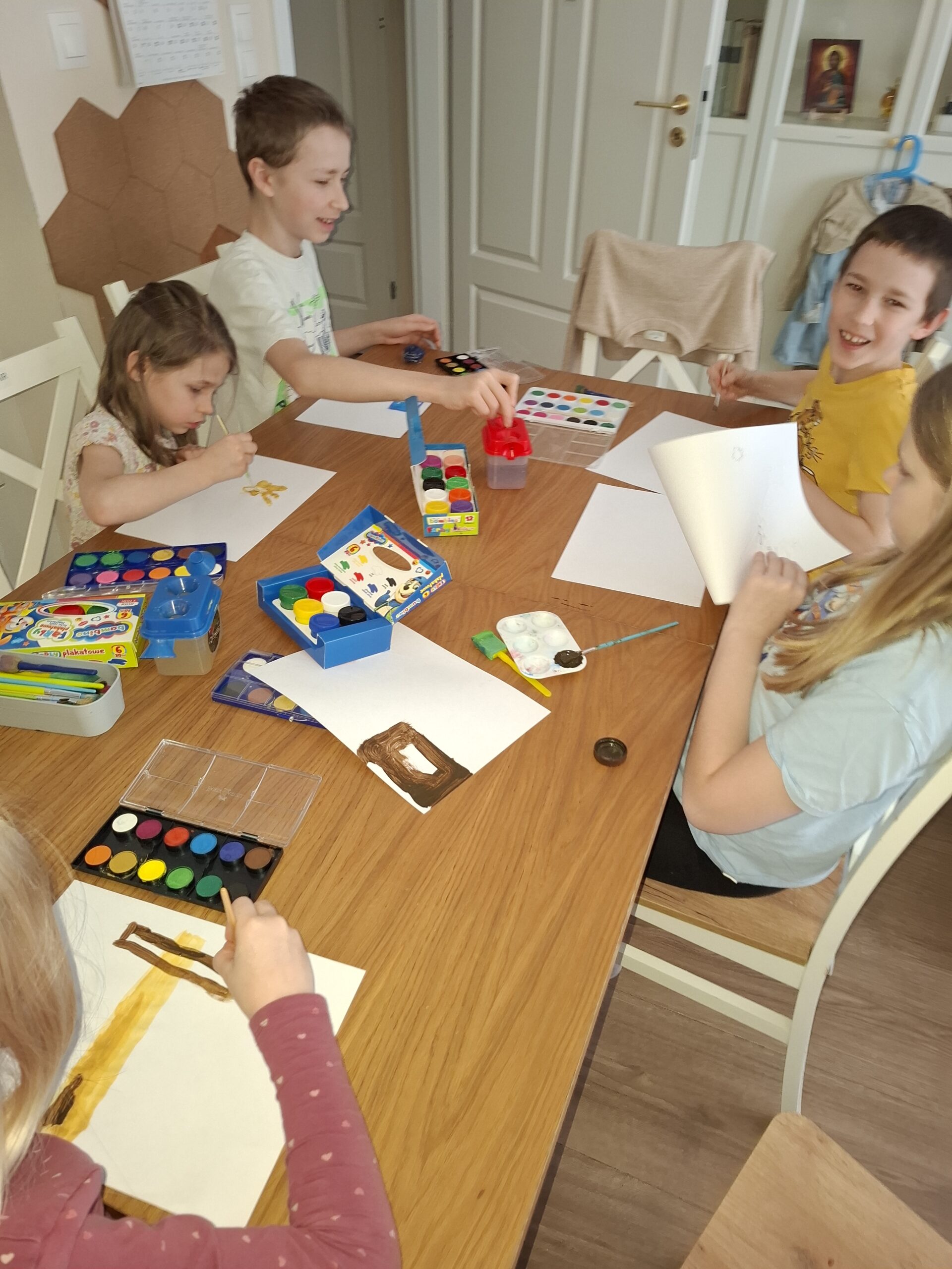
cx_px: 476
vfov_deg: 73.9
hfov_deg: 58.9
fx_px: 843
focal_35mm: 23
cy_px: 634
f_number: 1.8
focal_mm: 5.54
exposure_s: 1/33
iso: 320
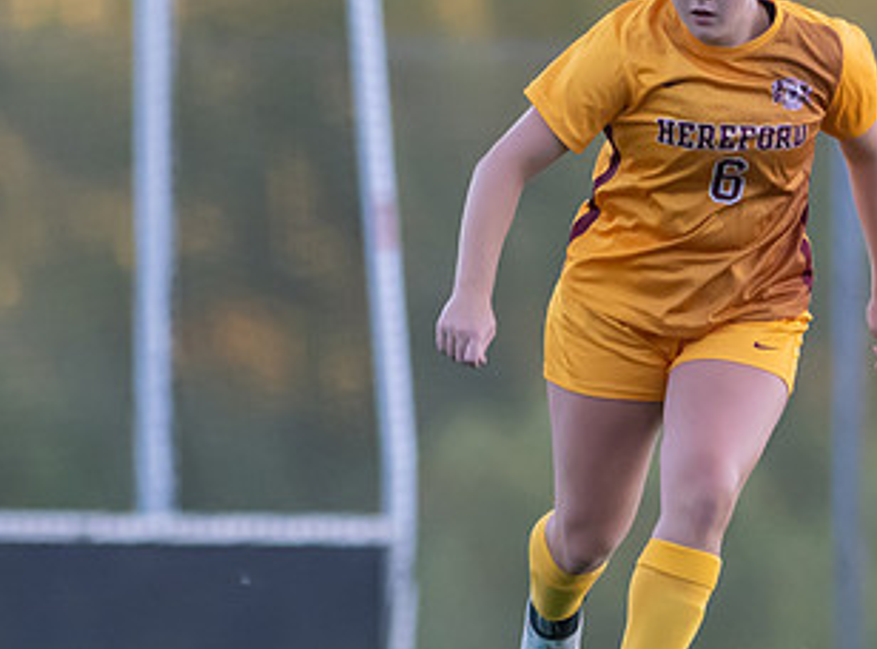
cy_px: 414
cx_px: 798
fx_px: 32908
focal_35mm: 1305
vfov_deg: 1.1
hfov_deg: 1.5
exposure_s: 1/1600
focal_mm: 300
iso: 1600
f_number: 2.8
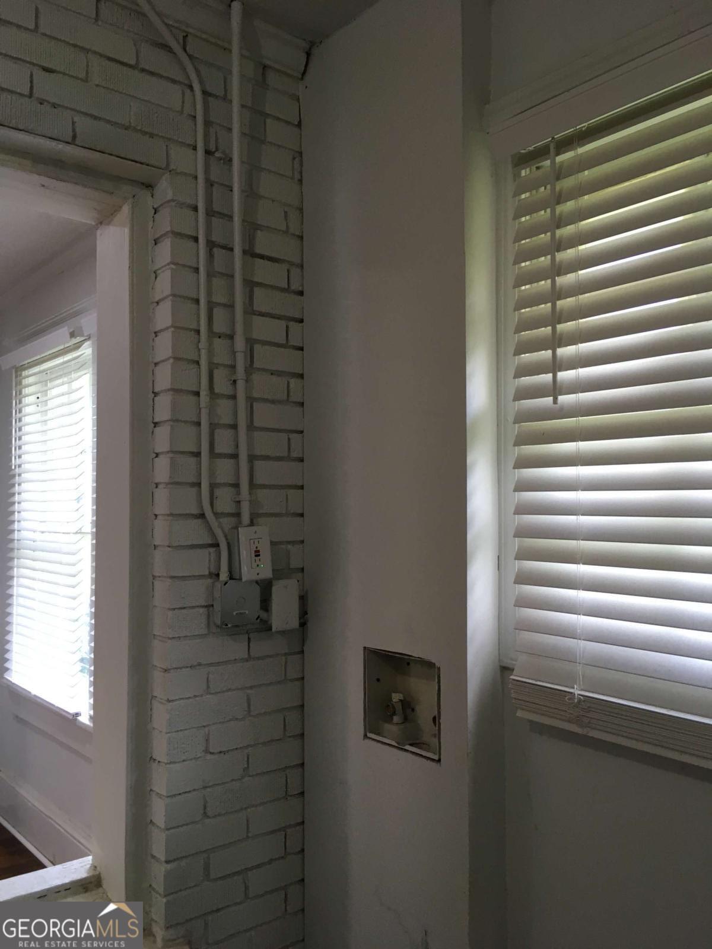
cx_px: 356
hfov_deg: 48.2
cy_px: 474
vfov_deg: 61.7
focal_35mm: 29
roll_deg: +2.2
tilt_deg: +1.9
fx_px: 795
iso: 64
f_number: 2.2
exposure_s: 1/30
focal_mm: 4.15
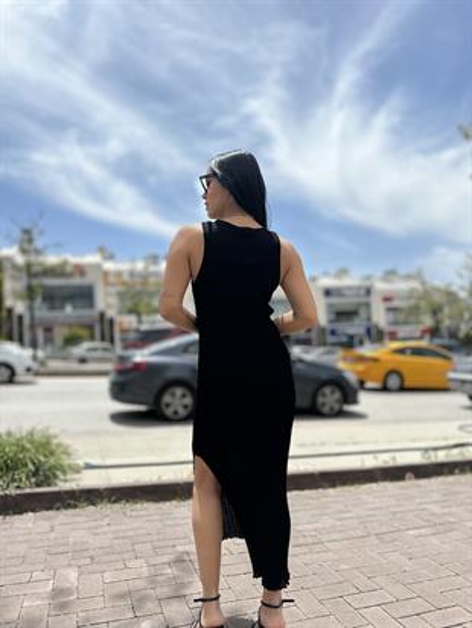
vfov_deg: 71.6
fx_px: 436
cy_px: 314
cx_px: 236
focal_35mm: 24
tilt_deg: +3.0
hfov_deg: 56.8
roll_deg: +2.1
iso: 80
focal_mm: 6.86
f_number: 1.78
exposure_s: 1/8197
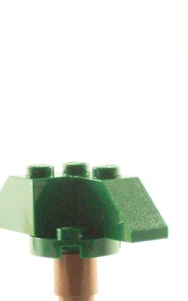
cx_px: 79
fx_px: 1501
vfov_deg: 11.4
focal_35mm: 183
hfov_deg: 7.2
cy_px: 221
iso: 400
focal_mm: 11.1
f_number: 3.2
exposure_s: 1/45
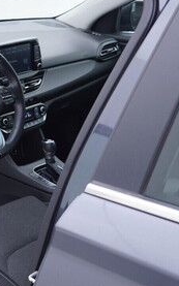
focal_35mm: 73
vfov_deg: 28.2
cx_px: -91
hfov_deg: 16.3
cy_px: 133
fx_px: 570
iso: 125
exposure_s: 1/40
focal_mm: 24
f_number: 2.8
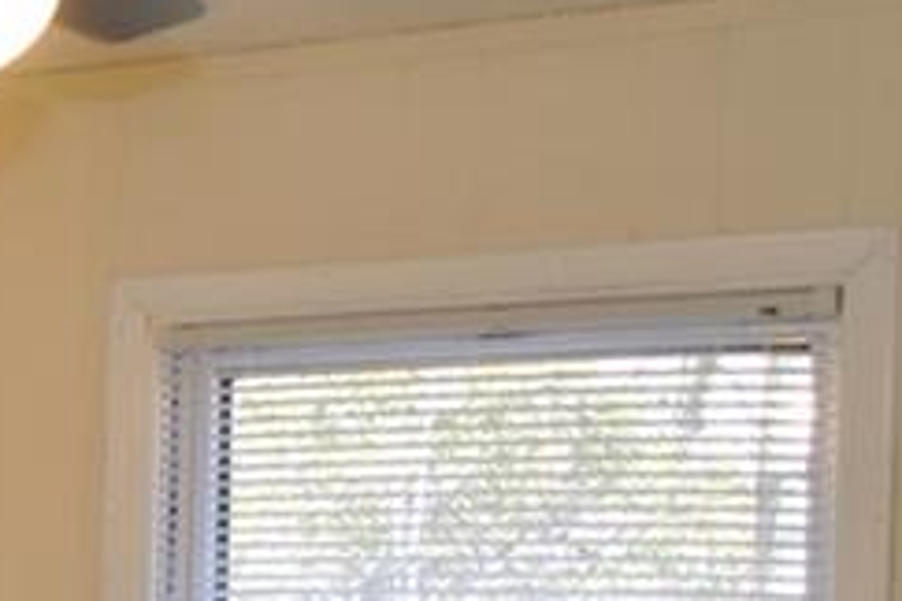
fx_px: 2856
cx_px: -650
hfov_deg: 15.7
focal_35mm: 114
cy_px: 872
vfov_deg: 11.6
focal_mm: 18
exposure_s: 1/60
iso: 200
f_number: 4
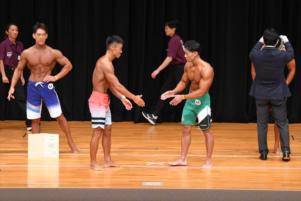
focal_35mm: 202
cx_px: 150
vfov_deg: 6.8
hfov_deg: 10.2
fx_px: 1688
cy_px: 100
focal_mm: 135
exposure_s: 1/400
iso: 4000
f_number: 5.6
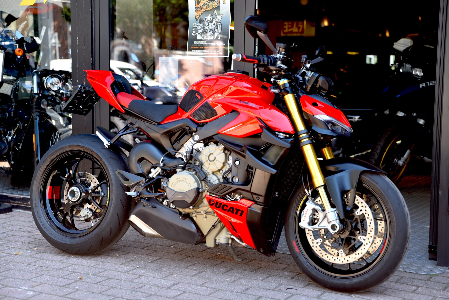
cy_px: 150
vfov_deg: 21.9
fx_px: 774
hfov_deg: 32.4
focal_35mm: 62
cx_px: 224
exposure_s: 1/60
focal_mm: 62
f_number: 3.5
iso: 100
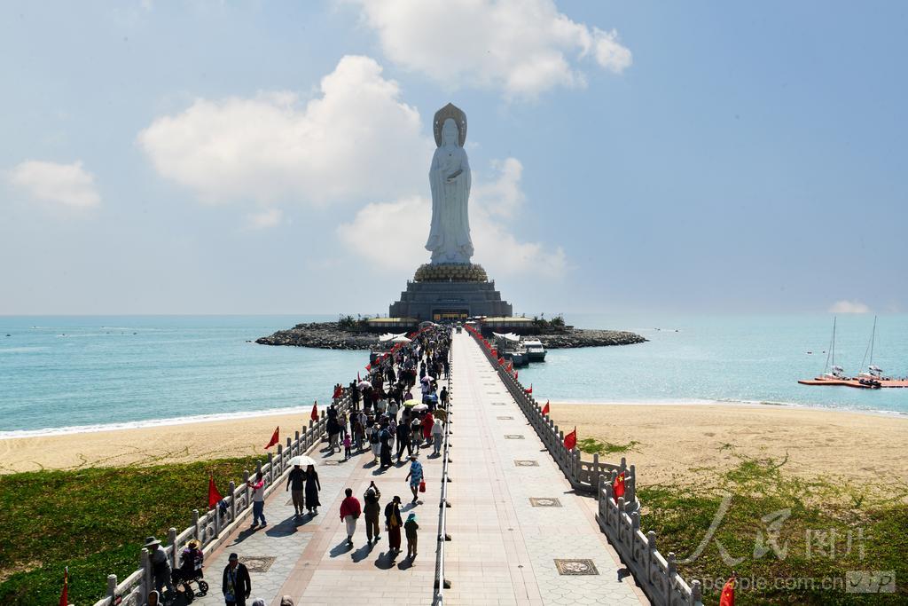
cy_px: 303
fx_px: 605
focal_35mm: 24
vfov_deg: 53.1
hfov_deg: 73.7
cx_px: 454
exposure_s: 1/2000
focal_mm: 24
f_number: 7.1
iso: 200
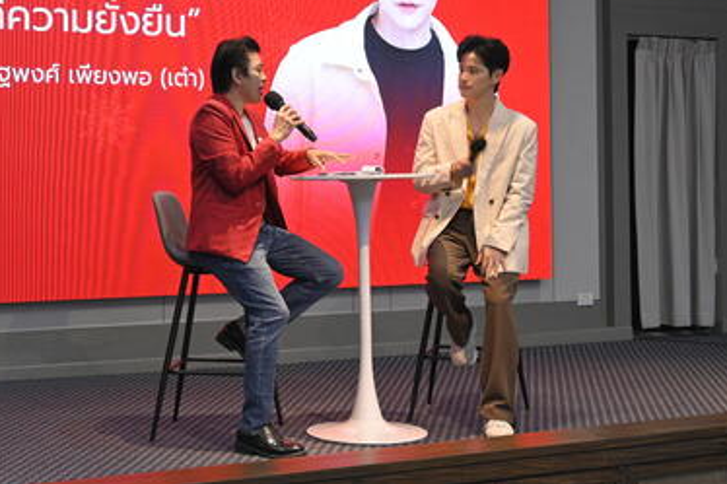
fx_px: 1312
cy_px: 134
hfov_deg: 30.5
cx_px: 196
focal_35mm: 65
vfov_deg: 20.8
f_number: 4
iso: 640
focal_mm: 38
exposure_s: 1/50
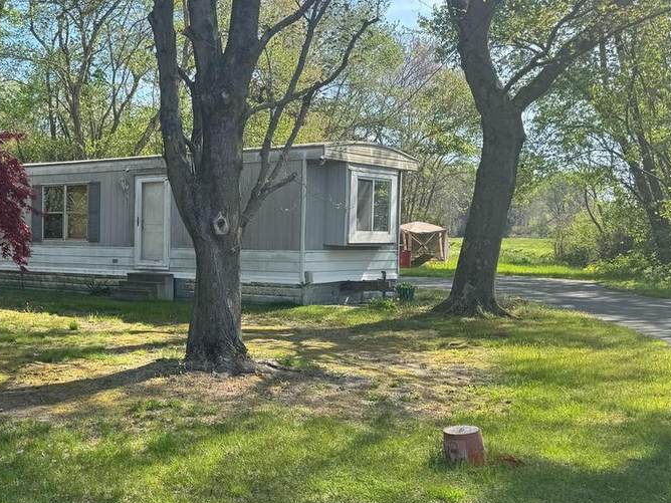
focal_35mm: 46
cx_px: 146
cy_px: 273
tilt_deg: -4.0
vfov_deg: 31.5
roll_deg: -0.8
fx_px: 892
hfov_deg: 39.8
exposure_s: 1/1172
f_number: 1.78
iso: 80
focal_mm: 6.76
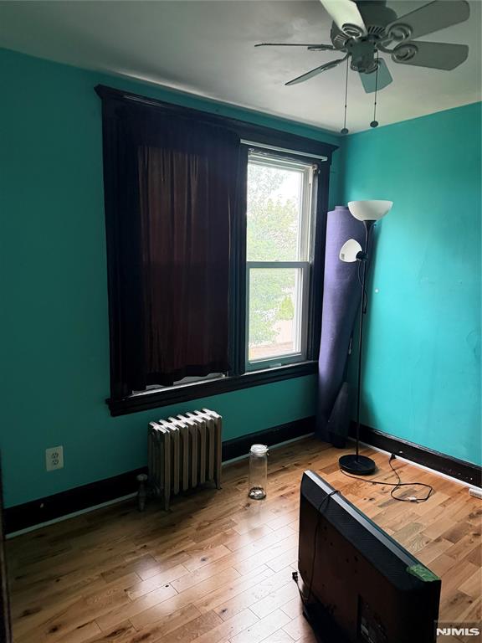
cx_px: 241
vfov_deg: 71.6
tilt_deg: -4.8
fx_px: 446
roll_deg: +0.2
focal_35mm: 24
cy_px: 322
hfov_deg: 56.8
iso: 640
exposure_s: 1/60
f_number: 1.78
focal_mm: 6.76
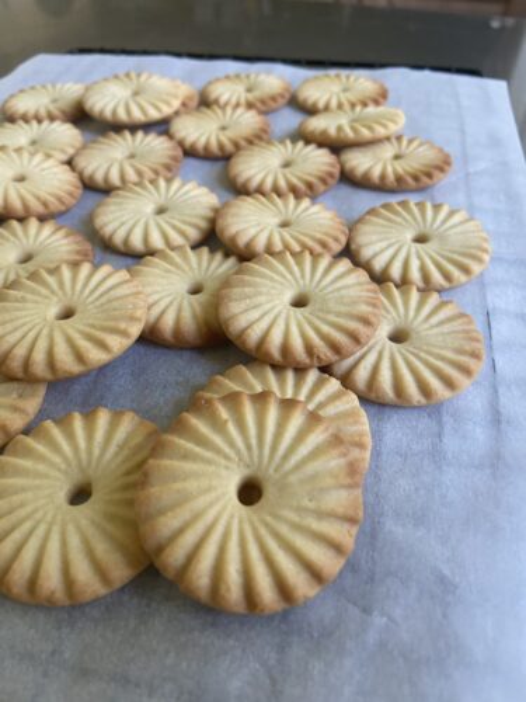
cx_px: 263
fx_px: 527
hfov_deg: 53.1
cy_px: 351
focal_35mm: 26
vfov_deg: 67.3
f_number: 1.8
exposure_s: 1/60
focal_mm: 4.25
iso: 160
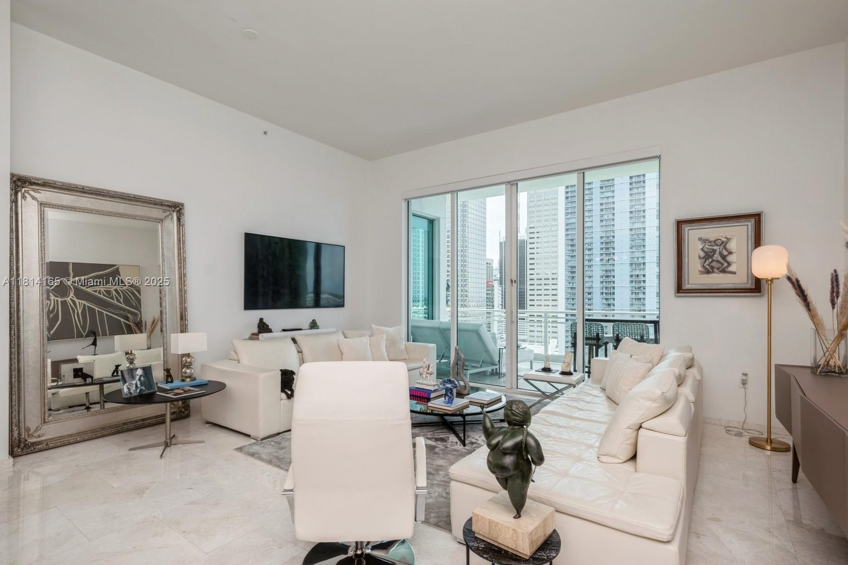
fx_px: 377
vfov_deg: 73.7
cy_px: 282
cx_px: 424
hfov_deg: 96.7
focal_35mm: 16
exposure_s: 1/80
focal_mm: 16
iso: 200
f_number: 10
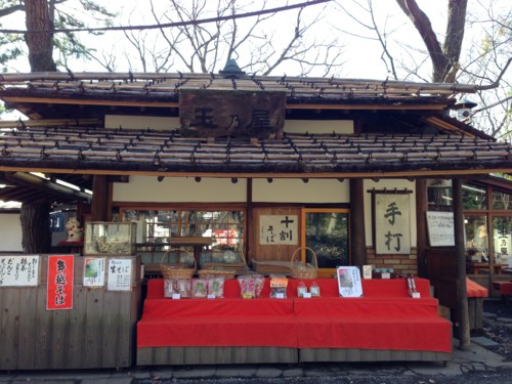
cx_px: 256
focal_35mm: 33
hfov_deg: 55.4
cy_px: 192
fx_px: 488
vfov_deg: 42.9
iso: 50
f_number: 2.4
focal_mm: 4.12
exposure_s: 1/120
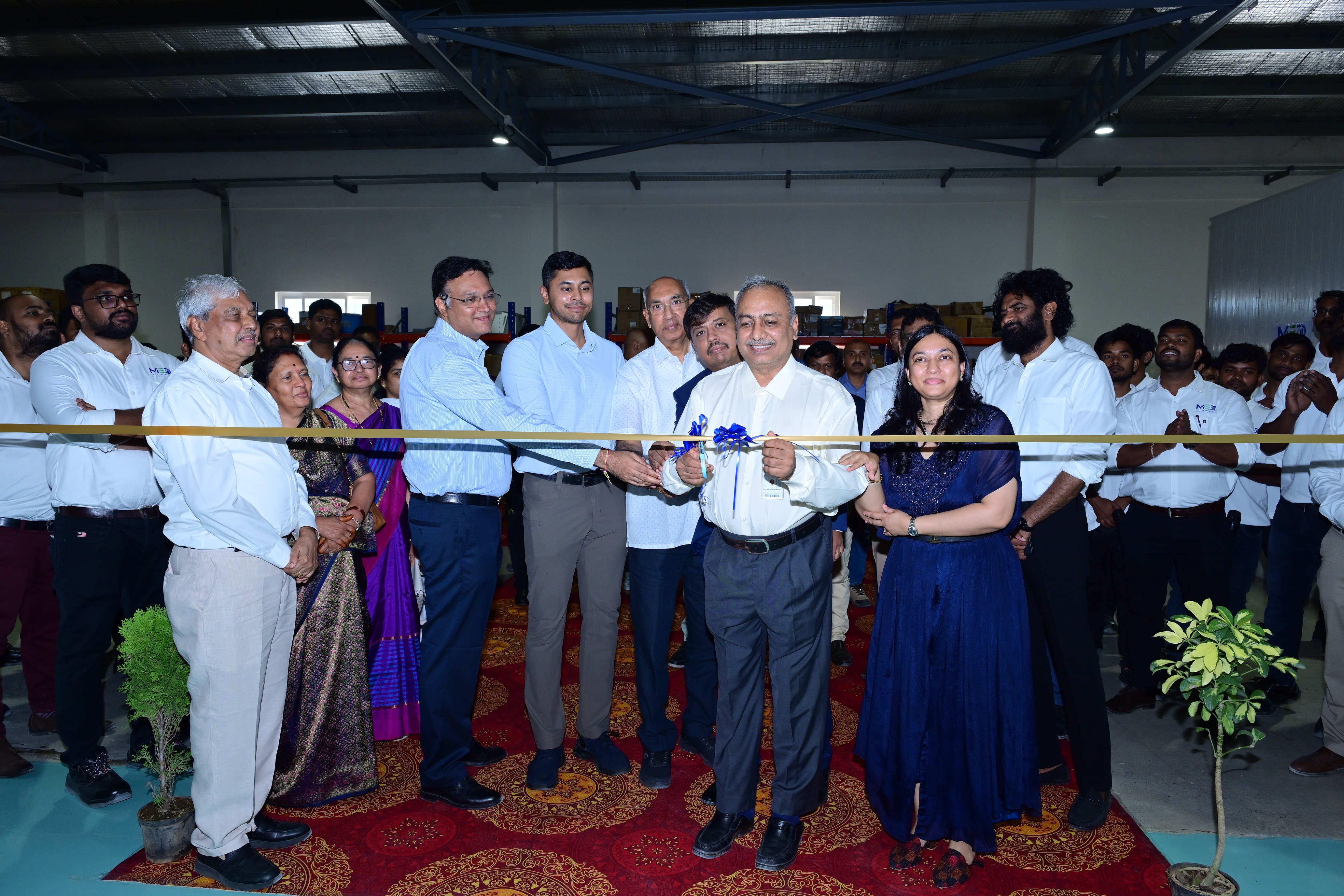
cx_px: 672
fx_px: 896
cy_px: 448
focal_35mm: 24
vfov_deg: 53.1
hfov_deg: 73.7
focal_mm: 24
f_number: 7.1
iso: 640
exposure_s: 1/125
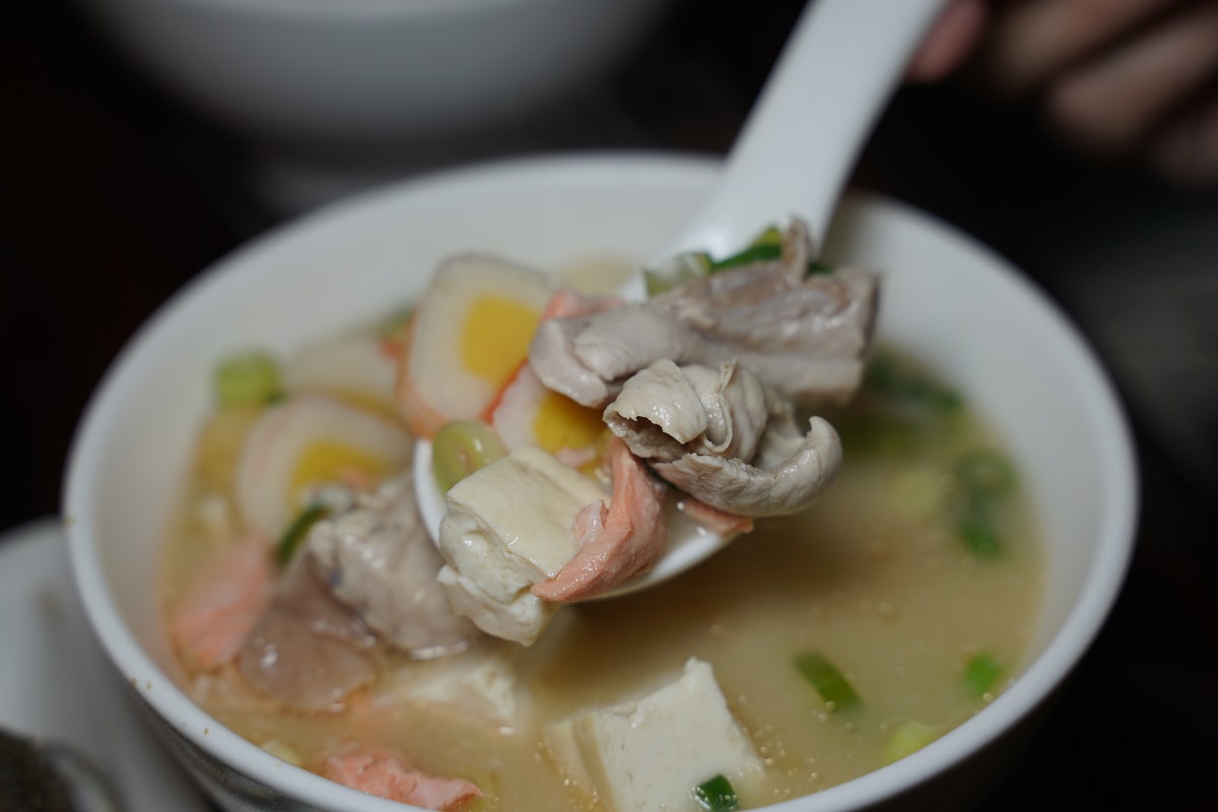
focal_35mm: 75
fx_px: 2537
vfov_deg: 18.2
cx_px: 609
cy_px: 406
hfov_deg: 27.0
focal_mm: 75
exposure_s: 1/125
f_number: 5
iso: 100
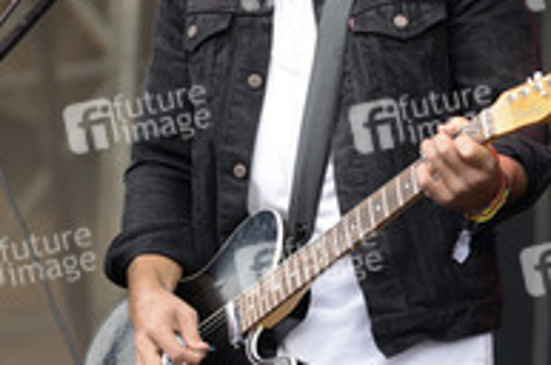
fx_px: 7136
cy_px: 48
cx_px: 347
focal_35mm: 467
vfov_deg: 2.9
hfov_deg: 4.4
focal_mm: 200
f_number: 4
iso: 800
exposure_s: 1/320
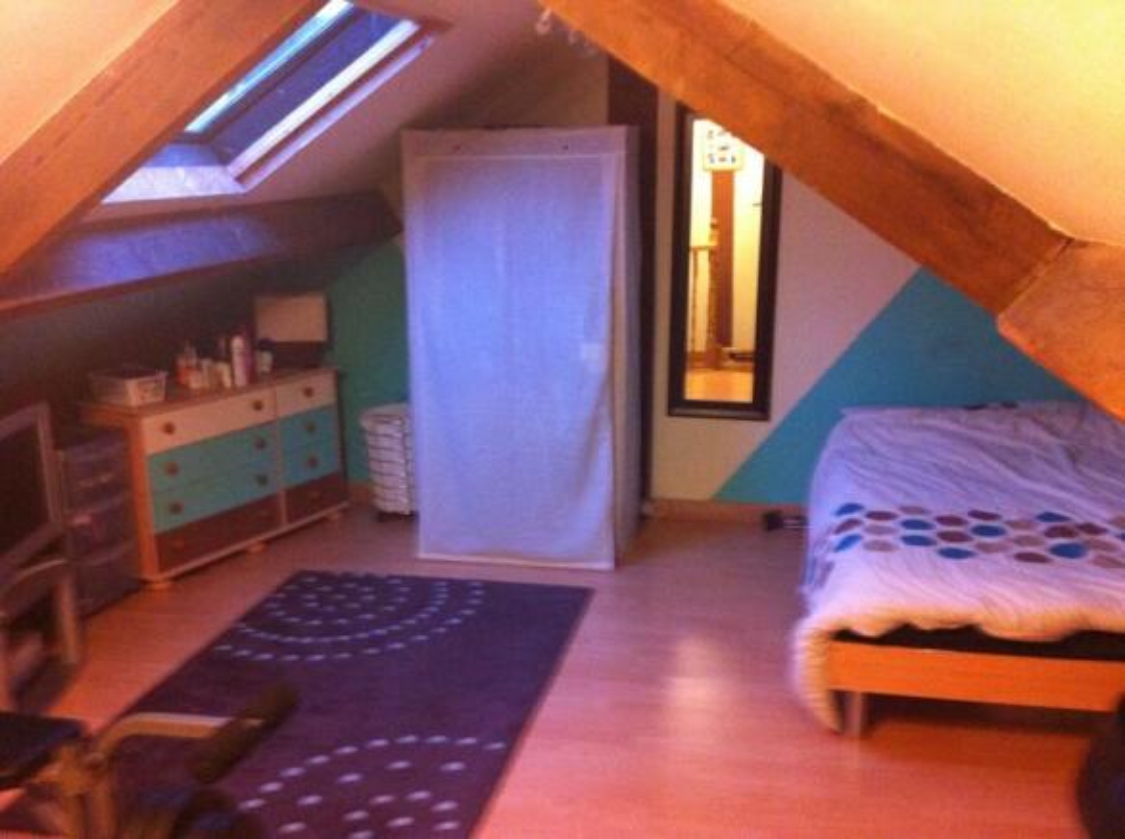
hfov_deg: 52.7
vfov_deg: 40.6
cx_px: 562
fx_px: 1135
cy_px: 420
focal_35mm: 35
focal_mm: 3.85
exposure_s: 1/15
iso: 500
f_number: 2.8
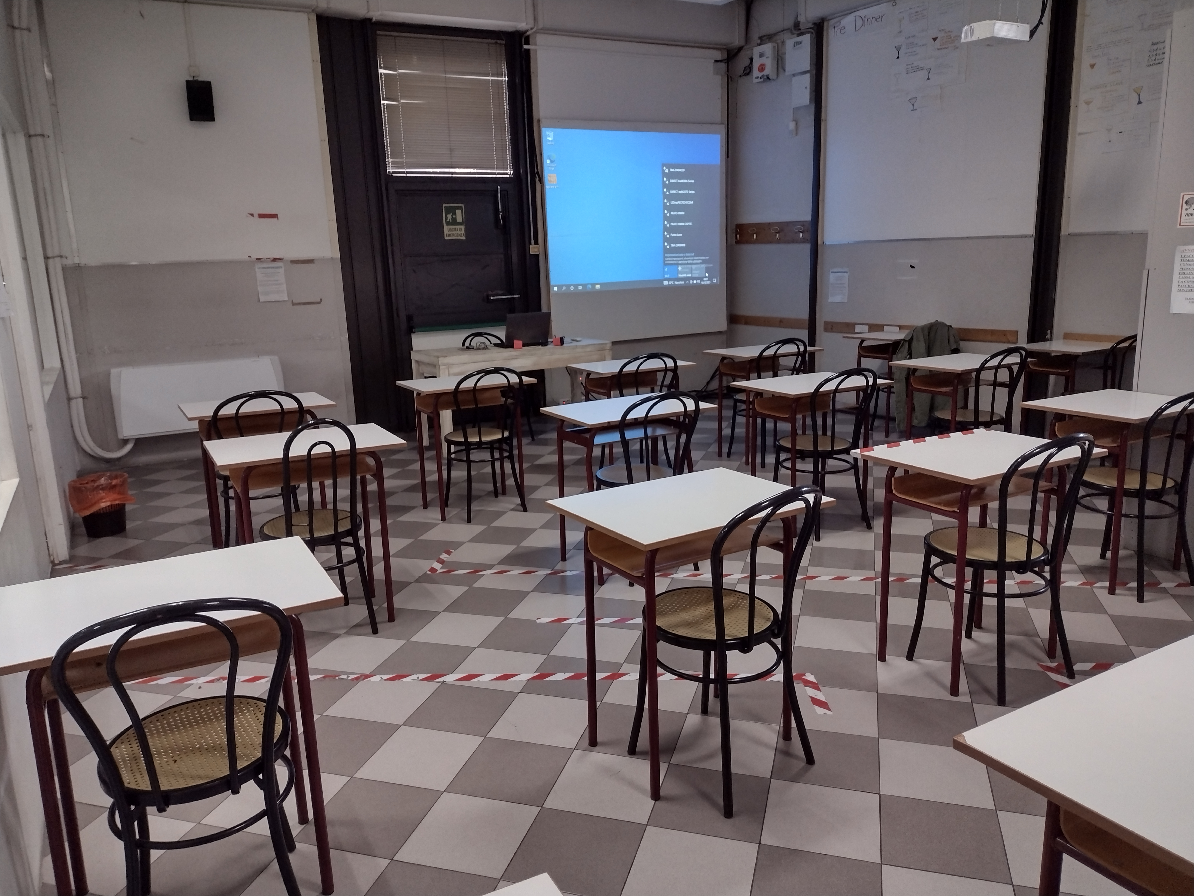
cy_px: 448
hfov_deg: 65.3
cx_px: 597
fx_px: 931
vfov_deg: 51.4
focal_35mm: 27
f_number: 1.7
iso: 244
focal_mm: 4.71
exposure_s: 1/40
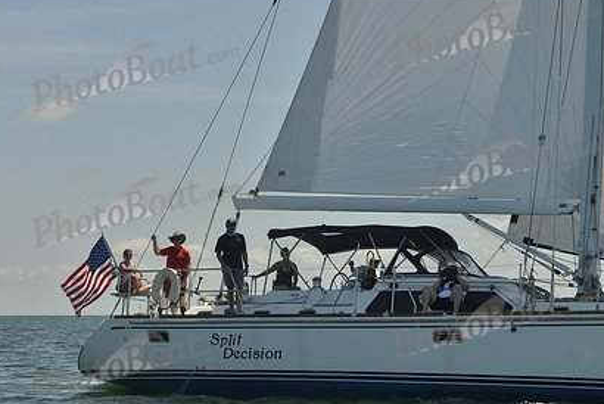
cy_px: 265
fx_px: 1662
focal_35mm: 99
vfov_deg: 13.8
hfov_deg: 20.6
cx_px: 317
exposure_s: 1/500
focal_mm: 70
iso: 280
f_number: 14
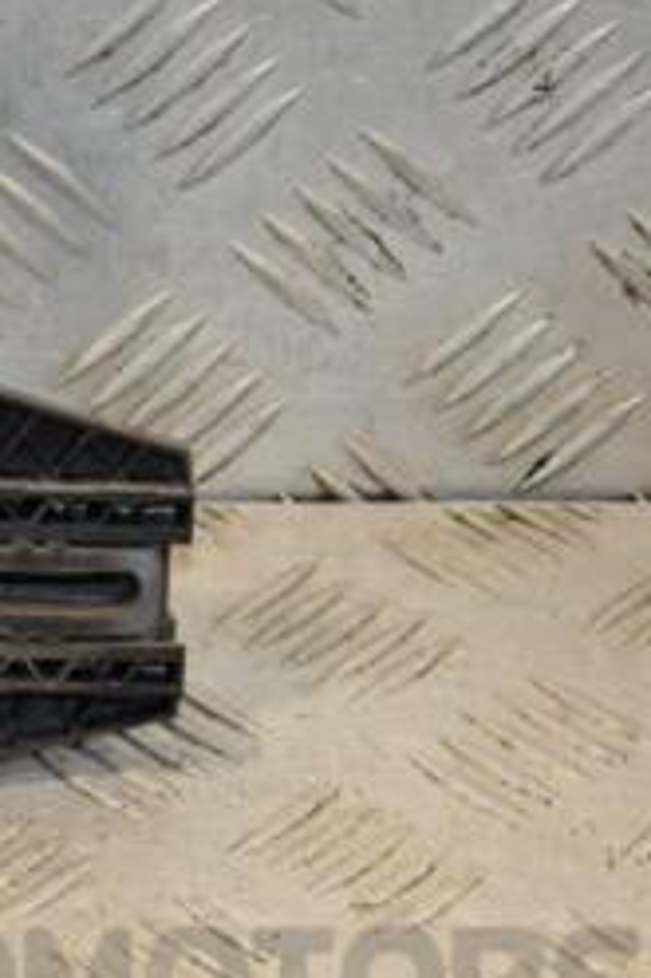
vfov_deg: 9.2
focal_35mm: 225
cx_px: -462
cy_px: 461
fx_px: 6111
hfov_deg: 6.0
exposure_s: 1/200
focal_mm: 62
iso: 800
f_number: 6.3
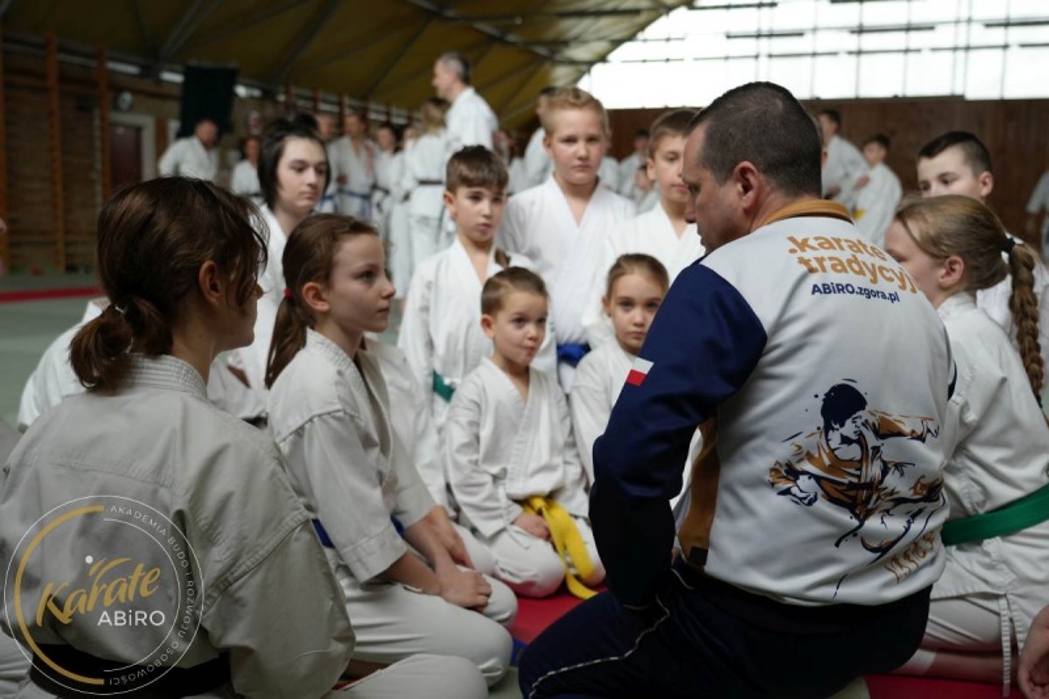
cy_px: 350
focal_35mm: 38
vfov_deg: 35.0
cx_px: 524
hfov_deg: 50.7
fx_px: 1107
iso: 800
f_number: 4
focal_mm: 38
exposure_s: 1/160
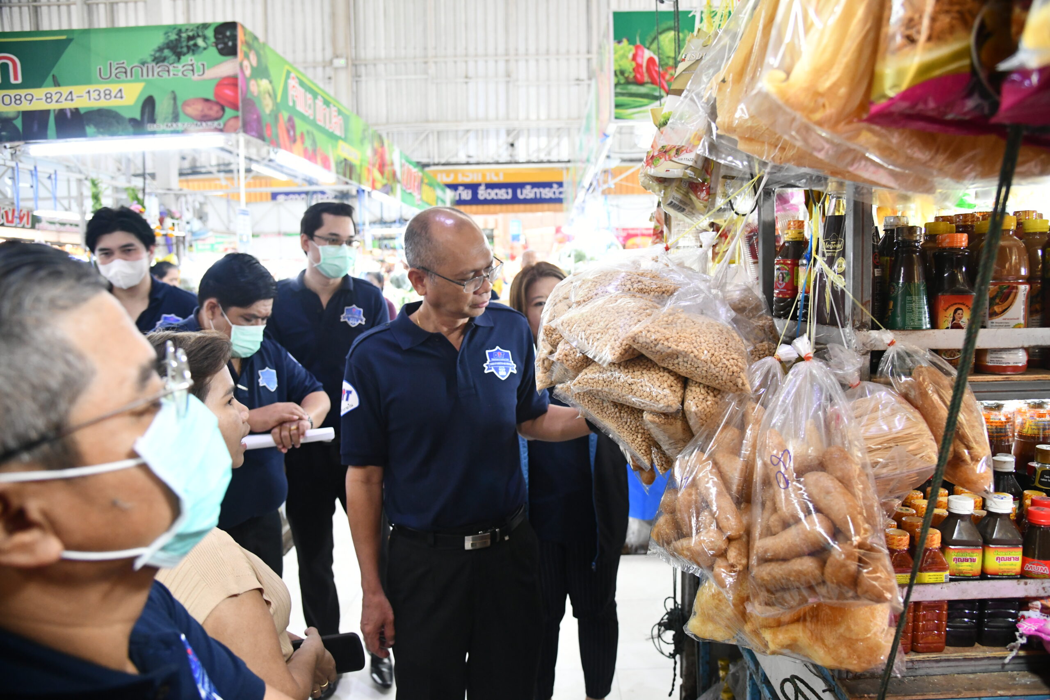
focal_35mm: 24
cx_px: 525
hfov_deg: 73.7
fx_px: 700
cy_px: 350
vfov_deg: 53.1
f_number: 5
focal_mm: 24
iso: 3200
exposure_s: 1/60
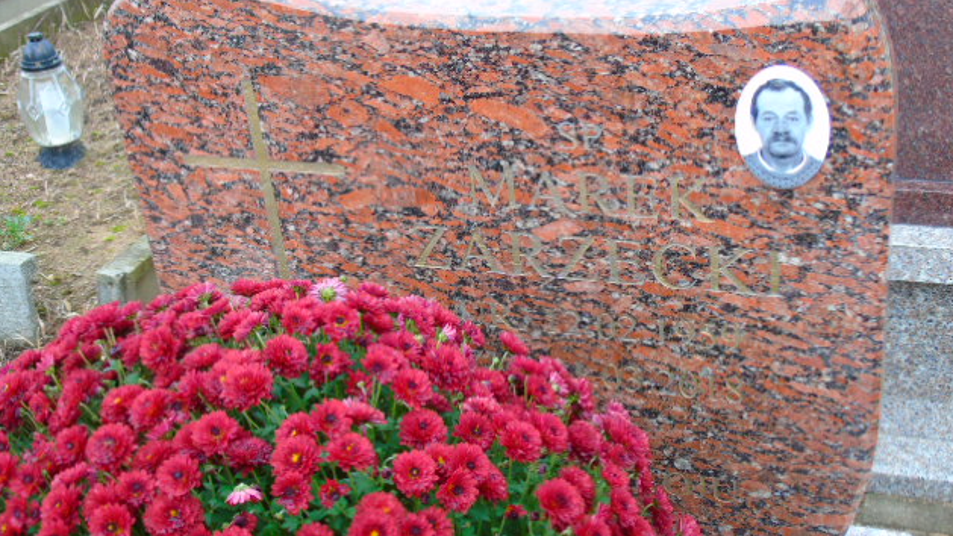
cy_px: 286
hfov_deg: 40.6
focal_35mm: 51
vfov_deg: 23.5
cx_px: 479
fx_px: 1289
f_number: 4.1
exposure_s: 1/30
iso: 200
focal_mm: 8.2
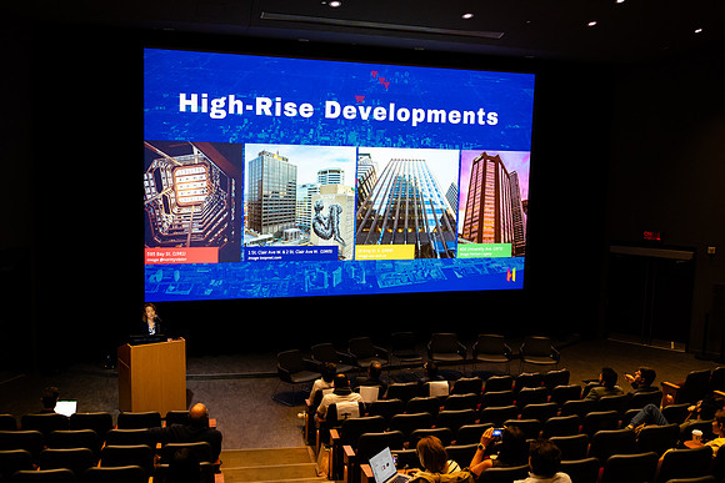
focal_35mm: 35
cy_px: 242
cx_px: 362
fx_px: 705
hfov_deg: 54.4
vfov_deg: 37.9
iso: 4000
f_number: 2.8
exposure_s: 1/160
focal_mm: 35
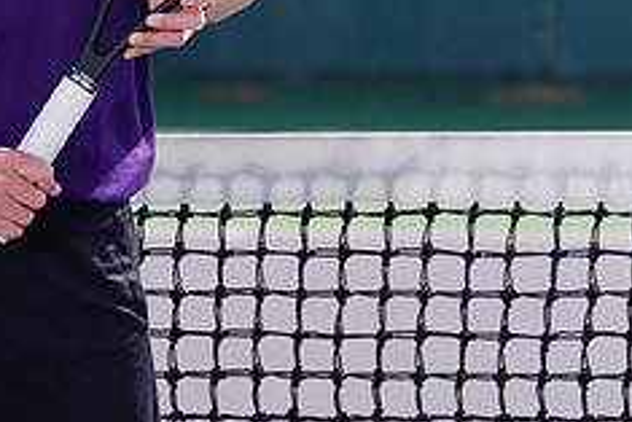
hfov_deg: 3.3
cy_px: -108
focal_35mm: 631
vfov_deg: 2.2
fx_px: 11084
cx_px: 117
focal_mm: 256
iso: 100
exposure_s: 1/250
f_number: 8
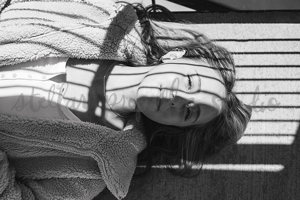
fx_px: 438
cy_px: 100
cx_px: 150
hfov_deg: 37.8
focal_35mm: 53
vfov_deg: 25.7
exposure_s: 1/2500
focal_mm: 50
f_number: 3.5
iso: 160
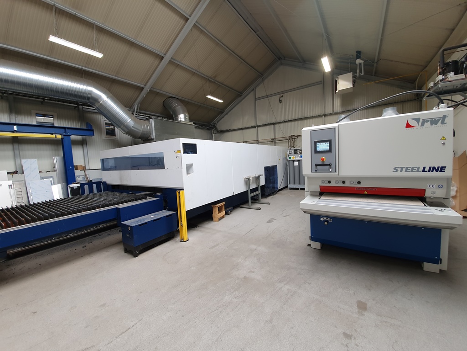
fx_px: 175
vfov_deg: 89.9
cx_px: 234
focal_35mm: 13
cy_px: 176
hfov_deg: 106.2
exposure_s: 1/100
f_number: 2.2
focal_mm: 1.8
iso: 64
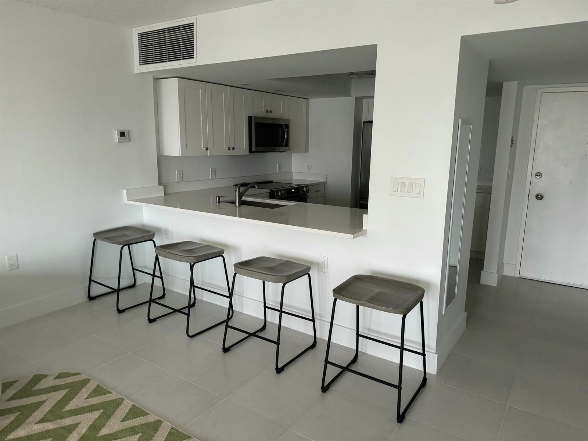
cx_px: 294
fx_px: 408
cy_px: 220
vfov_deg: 56.8
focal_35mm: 24
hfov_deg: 71.6
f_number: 1.78
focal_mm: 6.76
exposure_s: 1/60
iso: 640
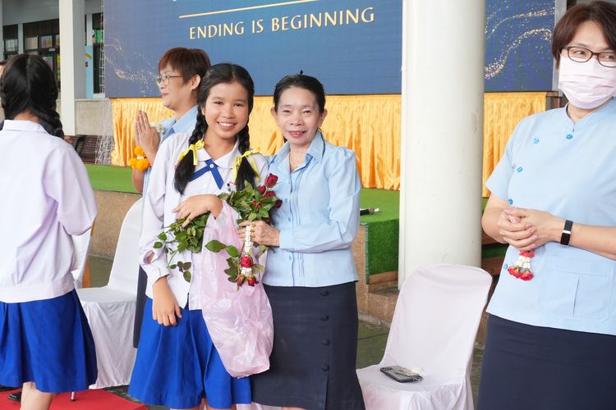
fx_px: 950
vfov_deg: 24.4
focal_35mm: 56
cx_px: 308
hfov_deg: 35.9
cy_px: 205
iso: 1000
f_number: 9
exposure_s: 1/30
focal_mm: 37
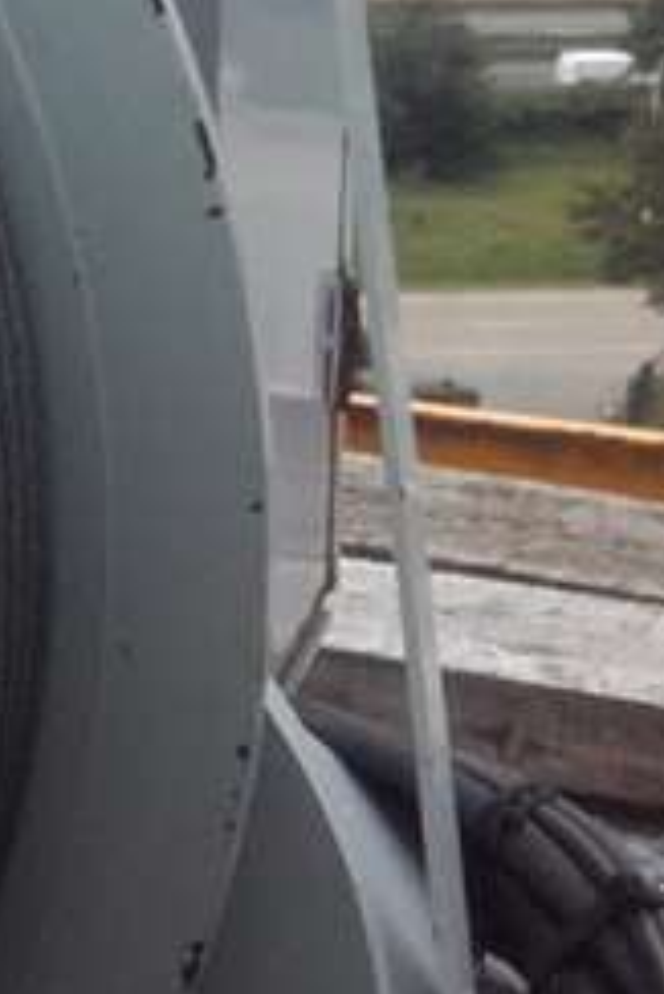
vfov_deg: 15.0
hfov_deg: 8.9
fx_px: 3647
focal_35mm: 132
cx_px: -1181
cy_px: -204
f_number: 2.2
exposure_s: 1/630
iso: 50
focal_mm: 3.31
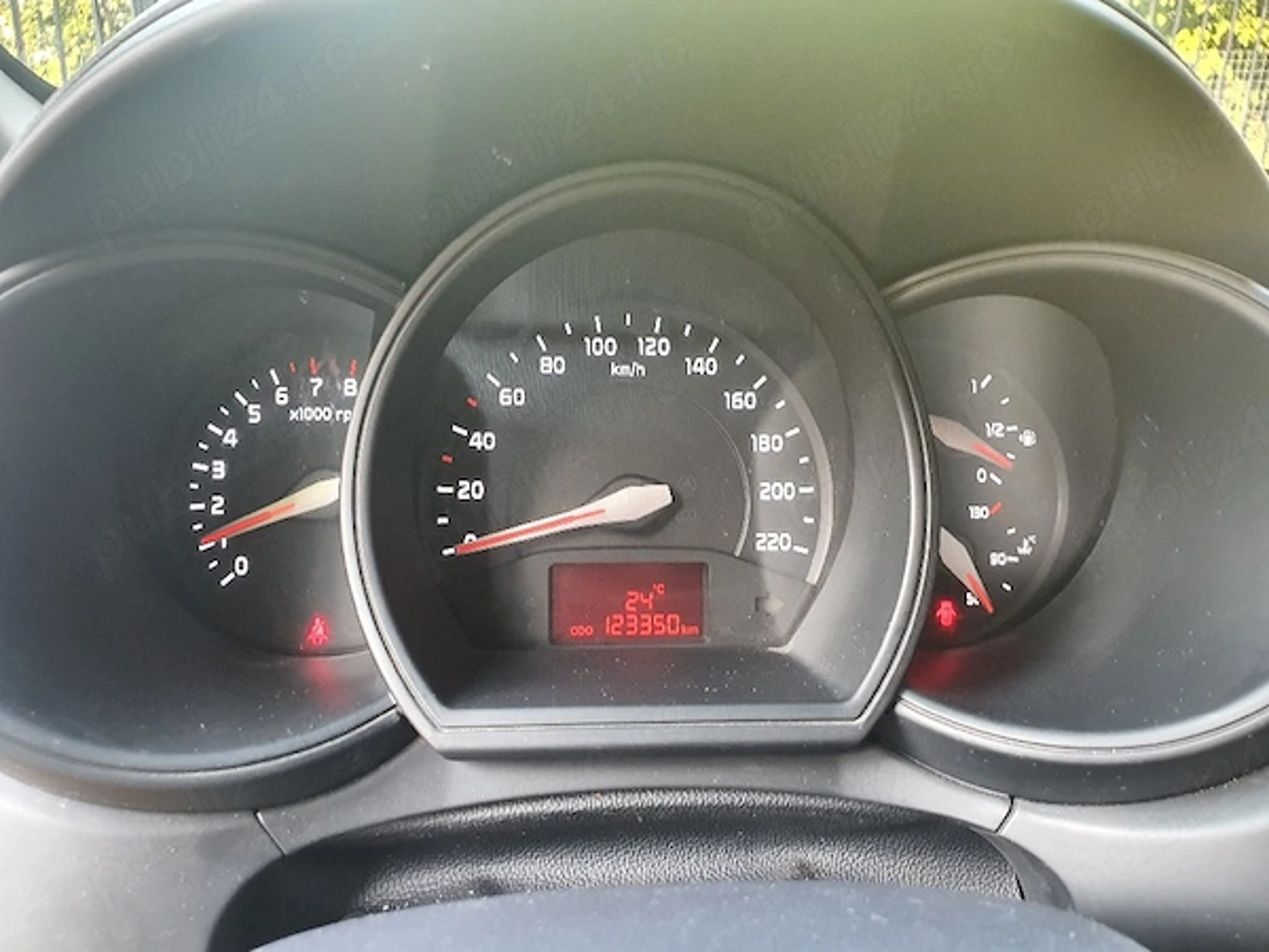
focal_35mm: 26
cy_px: 476
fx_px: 953
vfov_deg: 53.1
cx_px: 634
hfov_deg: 67.3
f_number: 2.4
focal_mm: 4.3
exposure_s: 1/50
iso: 250
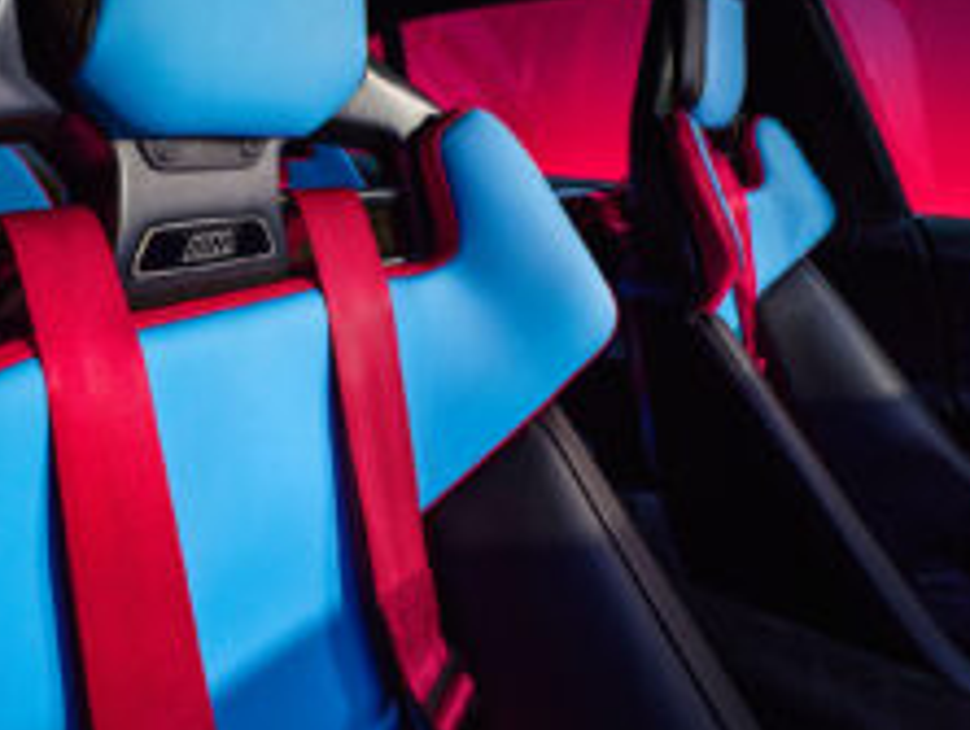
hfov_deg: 63.3
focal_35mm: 27
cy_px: 168
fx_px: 757
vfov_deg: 49.1
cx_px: 308
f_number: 9
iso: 1600
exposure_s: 1/80
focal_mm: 21.2
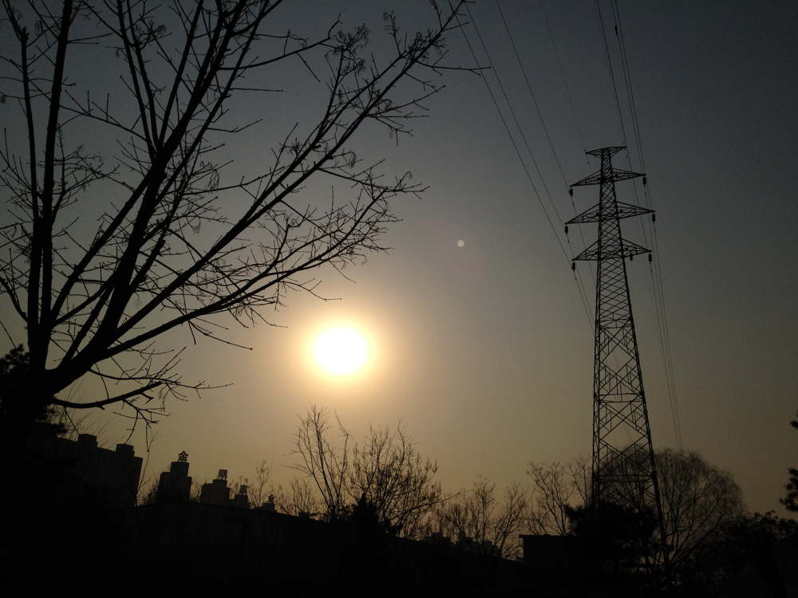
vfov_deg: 40.7
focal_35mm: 35
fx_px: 807
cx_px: 399
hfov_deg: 52.6
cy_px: 299
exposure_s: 1/18519
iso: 64
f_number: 2.4
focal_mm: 4.28
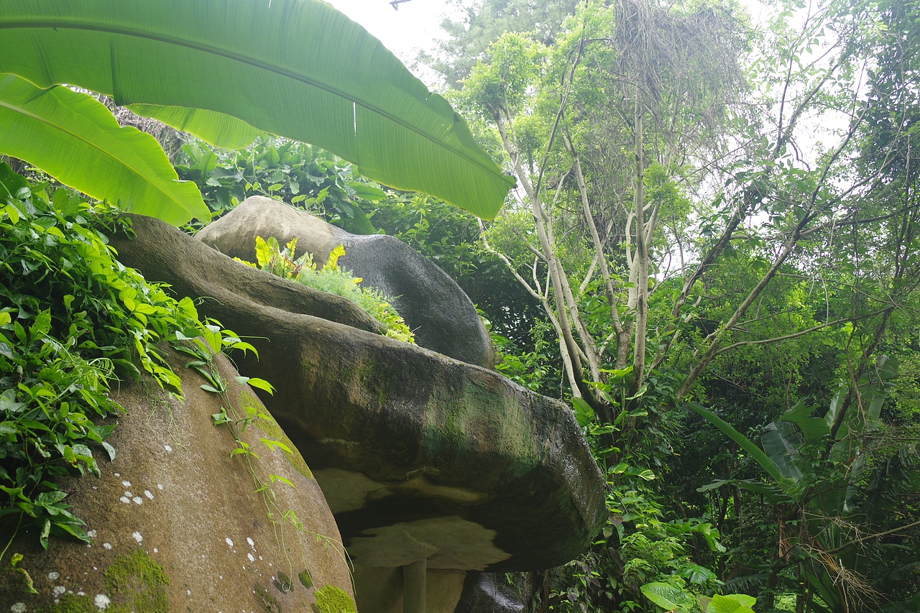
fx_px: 869
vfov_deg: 38.9
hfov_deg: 55.8
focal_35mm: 34
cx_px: 460
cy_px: 306
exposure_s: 1/30
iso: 400
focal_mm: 23
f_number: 4.5
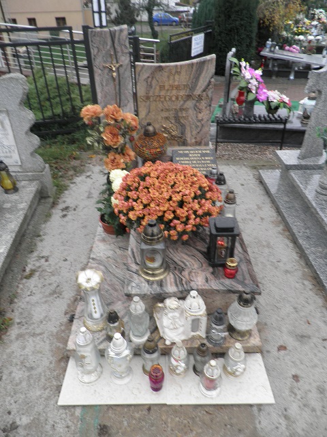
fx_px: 302
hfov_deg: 56.8
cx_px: 164
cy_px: 218
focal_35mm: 24
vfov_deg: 71.6
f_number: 3.3
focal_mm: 4.3
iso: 64
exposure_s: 1/40
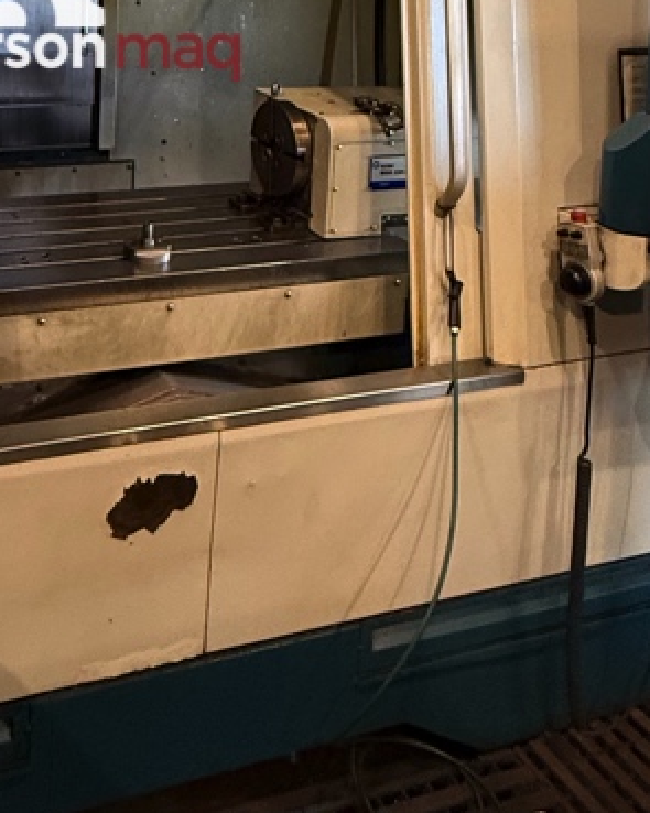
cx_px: 73
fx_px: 962
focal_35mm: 40
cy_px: -11
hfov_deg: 35.3
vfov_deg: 39.9
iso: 320
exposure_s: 1/60
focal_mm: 2.22
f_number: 2.2
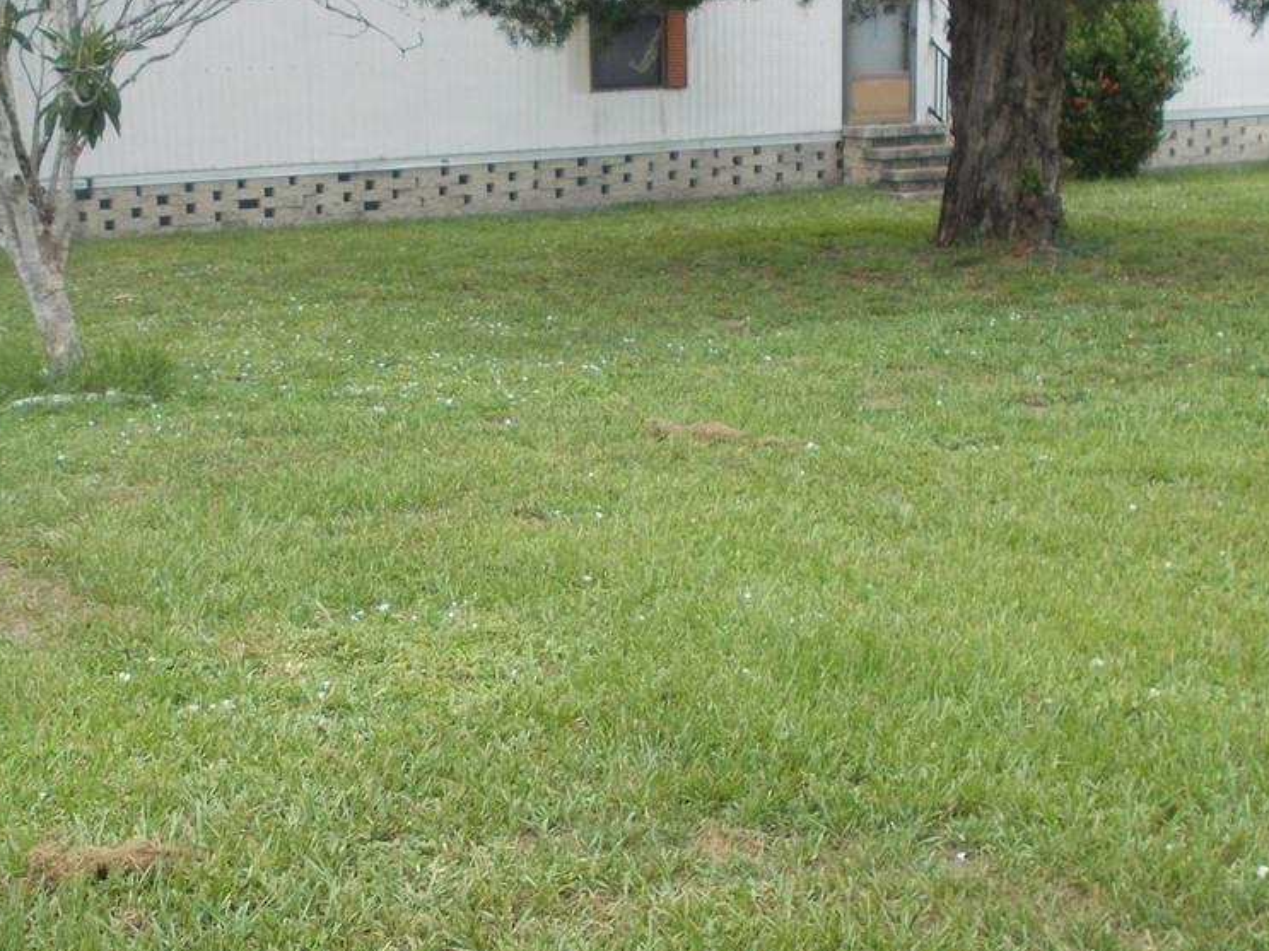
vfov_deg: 26.1
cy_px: 499
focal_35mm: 56
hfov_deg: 33.9
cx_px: 383
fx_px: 2053
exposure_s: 1/250
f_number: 3.2
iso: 80
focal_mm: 4.6
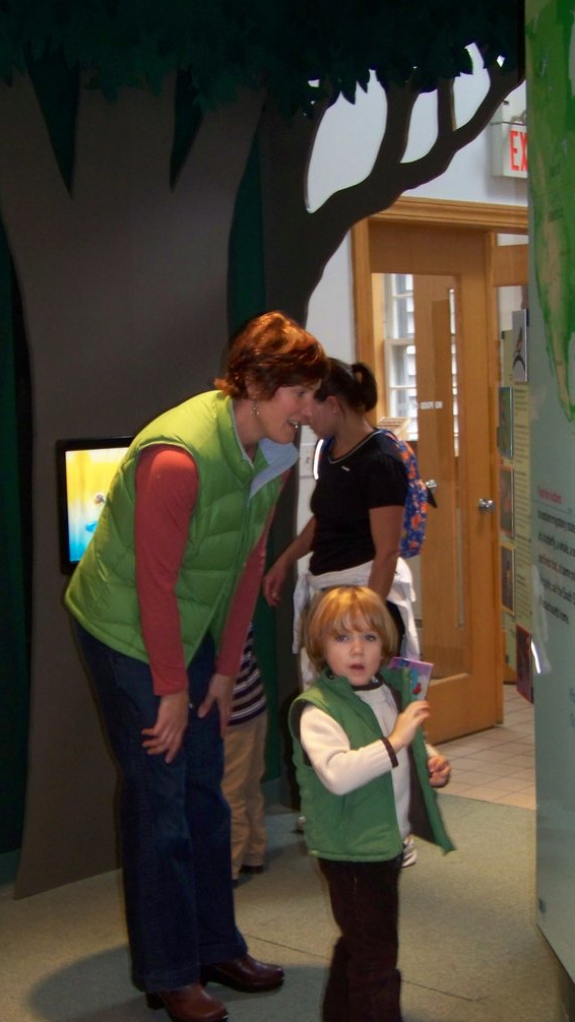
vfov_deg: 34.4
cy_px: 514
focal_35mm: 61
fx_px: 1653
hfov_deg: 19.7
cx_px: 290
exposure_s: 1/30
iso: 200
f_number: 3.2
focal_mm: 9.36
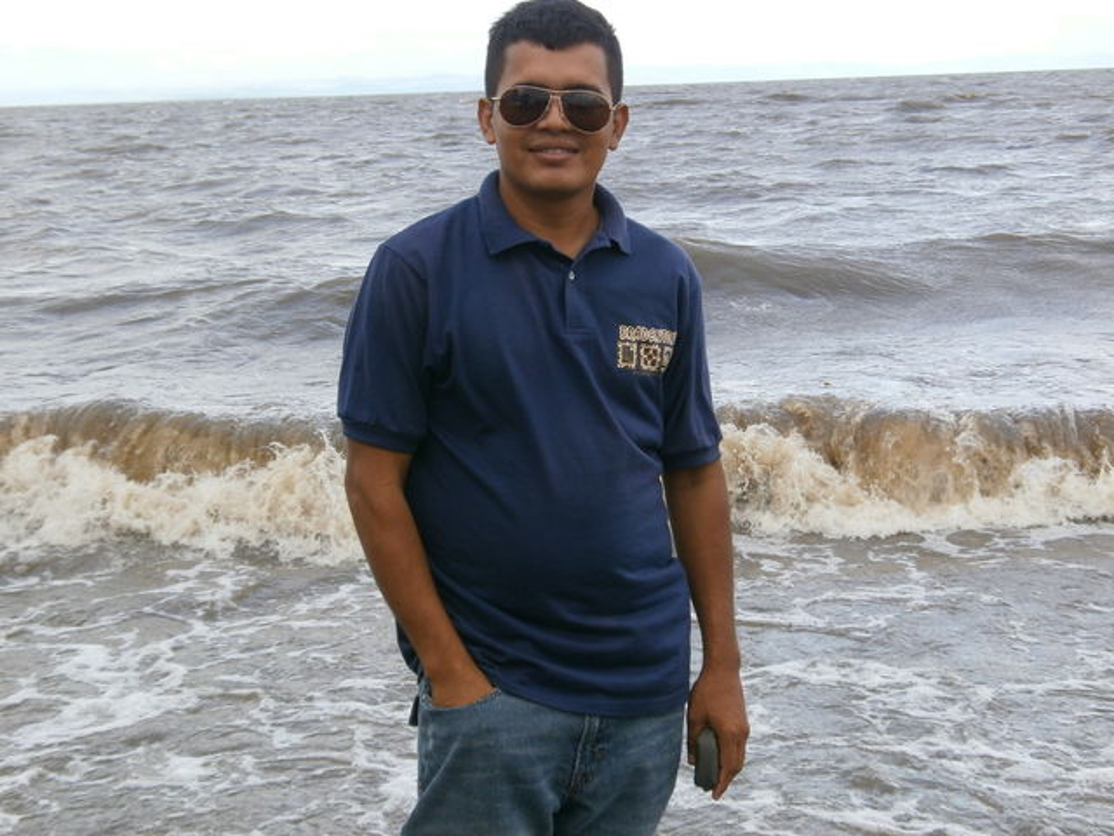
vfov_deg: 27.5
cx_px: 557
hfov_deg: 36.2
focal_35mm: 53
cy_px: 418
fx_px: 1706
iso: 100
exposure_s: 1/250
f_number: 4.1
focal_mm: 9.4
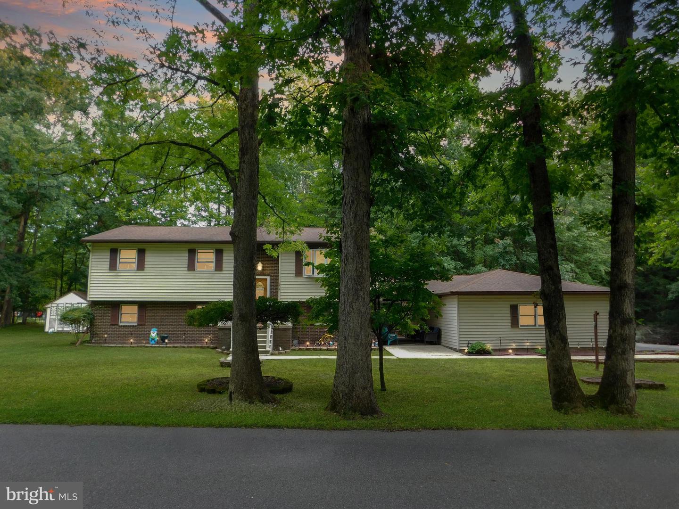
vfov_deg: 58.9
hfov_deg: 73.9
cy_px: 254
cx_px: 340
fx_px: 451
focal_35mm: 23
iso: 125
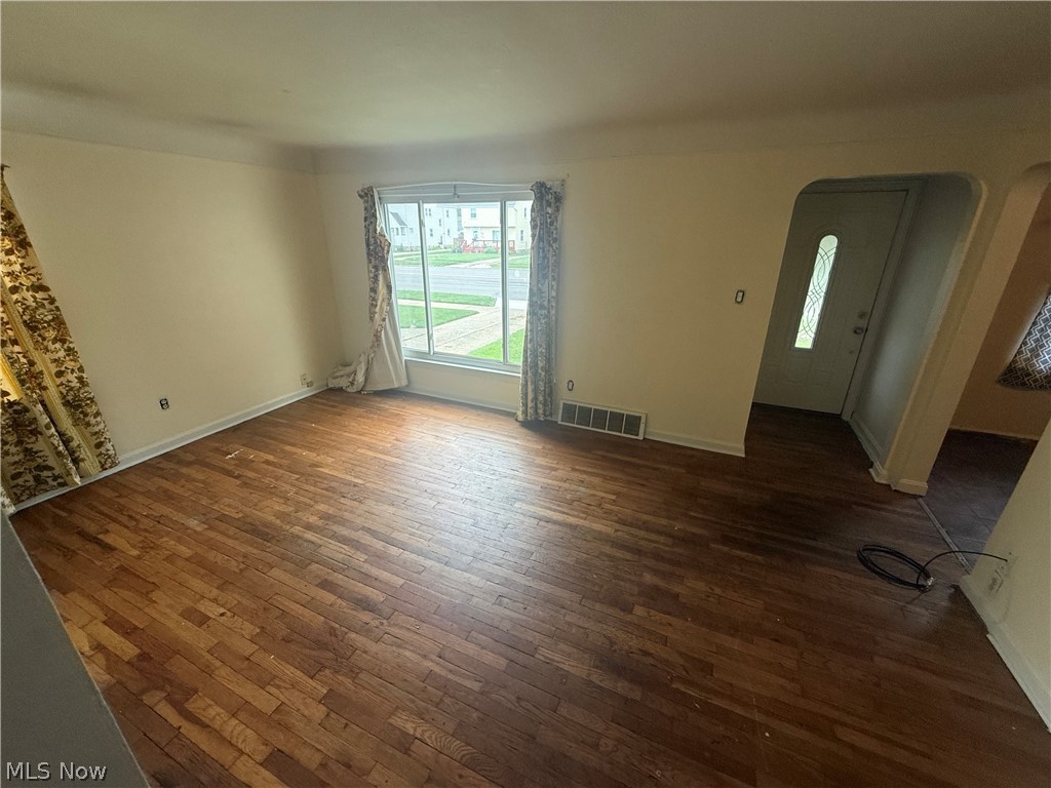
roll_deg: -0.9
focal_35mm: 14
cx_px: 526
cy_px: 394
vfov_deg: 85.7
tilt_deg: -19.5
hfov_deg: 102.1
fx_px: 425
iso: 250
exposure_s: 1/120
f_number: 2.2
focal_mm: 2.22
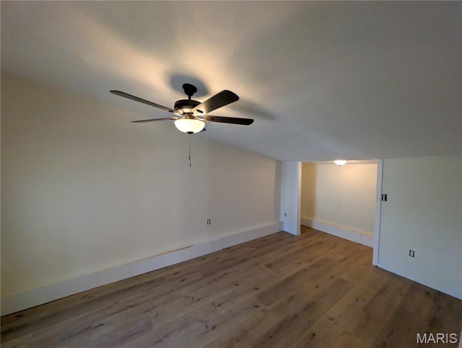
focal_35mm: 12
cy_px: 174
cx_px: 231
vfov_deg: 94.6
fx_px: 160
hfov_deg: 110.5
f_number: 1.95
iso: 892
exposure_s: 1/638
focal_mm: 2.23
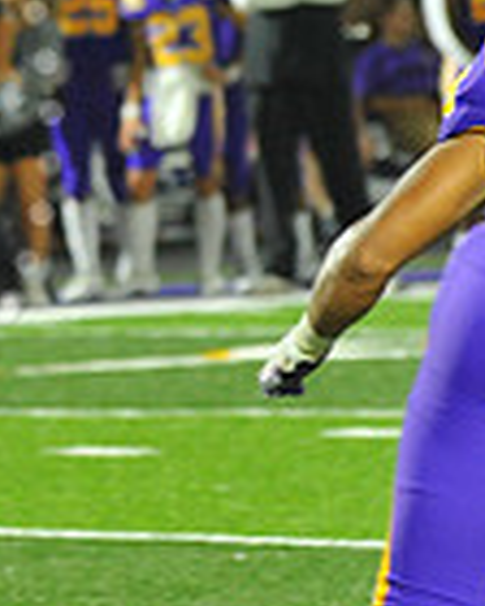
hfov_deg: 2.0
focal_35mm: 777
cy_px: 121
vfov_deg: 2.5
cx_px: -351
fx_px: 13941
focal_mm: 200
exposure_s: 1/200
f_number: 5.6
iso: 4000
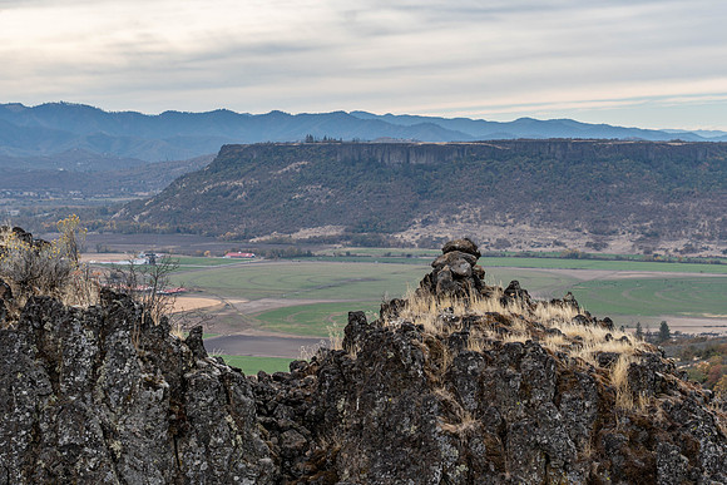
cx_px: 382
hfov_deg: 26.3
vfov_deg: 17.7
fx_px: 1556
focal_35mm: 77
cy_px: 241
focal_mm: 70
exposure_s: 1/320
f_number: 5.6
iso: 100
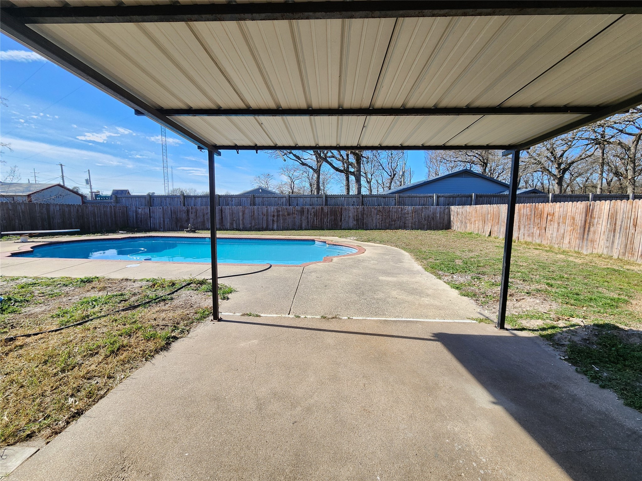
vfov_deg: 89.9
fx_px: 241
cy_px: 240
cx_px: 321
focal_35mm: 13
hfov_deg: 106.2
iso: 50
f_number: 2.2
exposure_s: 1/582
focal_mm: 2.2
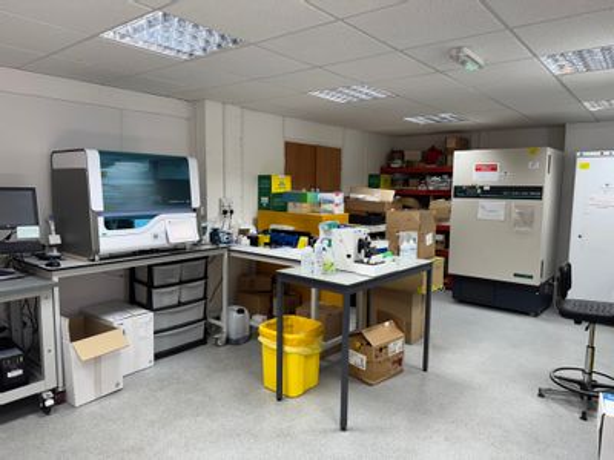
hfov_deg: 71.6
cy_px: 230
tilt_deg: -6.5
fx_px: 426
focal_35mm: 24
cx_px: 307
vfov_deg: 56.8
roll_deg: -1.0
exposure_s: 1/100
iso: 160
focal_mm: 6.76
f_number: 1.78
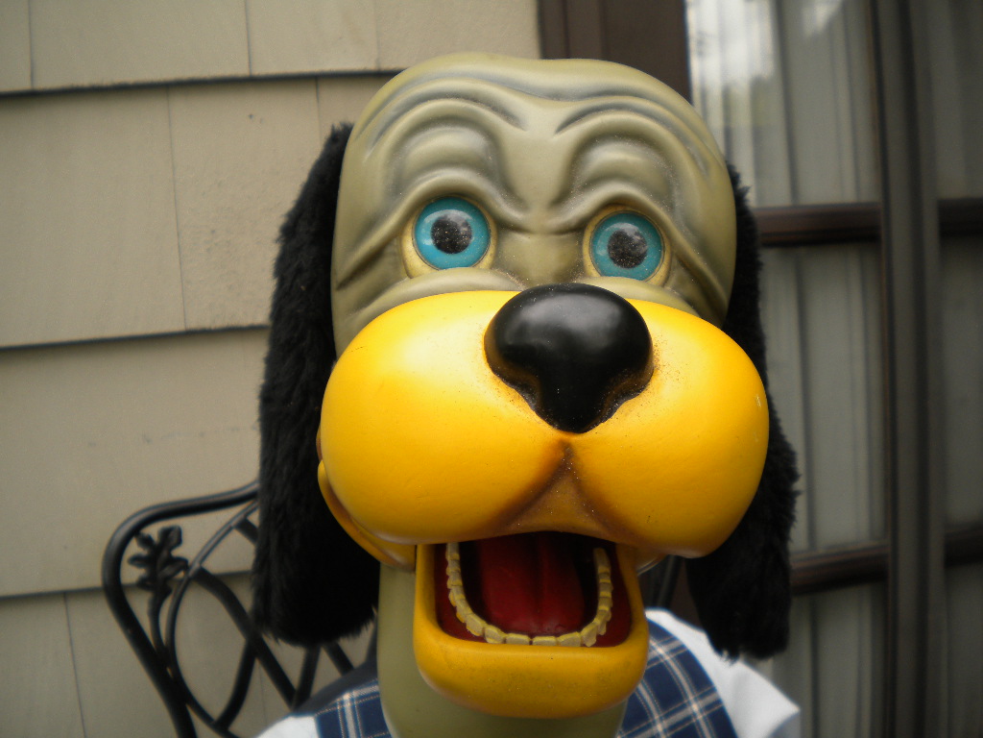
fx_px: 994
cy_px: 369
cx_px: 492
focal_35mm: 35
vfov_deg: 40.7
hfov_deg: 52.6
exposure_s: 1/226
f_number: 3.1
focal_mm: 6.3
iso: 80
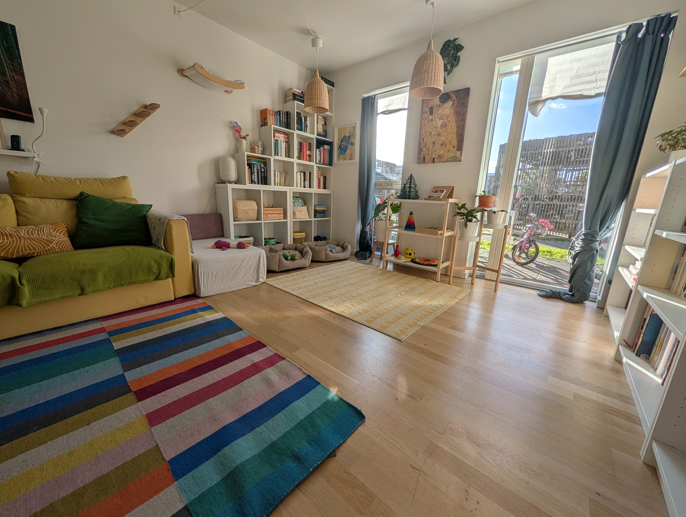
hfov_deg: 110.5
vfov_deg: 94.6
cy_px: 258
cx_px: 343
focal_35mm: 12
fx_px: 238
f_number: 1.7
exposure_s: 1/1499
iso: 51
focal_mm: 2.02
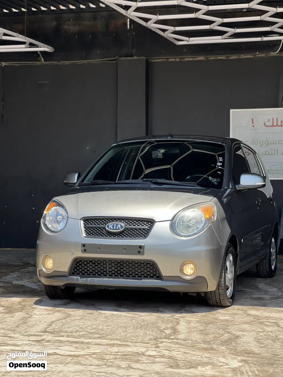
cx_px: 142
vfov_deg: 25.3
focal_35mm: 77
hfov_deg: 19.1
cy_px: 188
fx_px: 839
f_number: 2.8
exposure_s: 1/201
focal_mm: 9
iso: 25
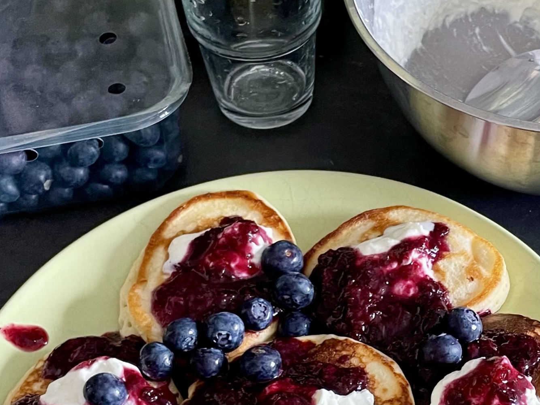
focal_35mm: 40
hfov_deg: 46.7
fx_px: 624
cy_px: 363
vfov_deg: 34.0
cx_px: 298
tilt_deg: -52.8
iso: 200
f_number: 1.6
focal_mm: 4.2
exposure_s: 1/60
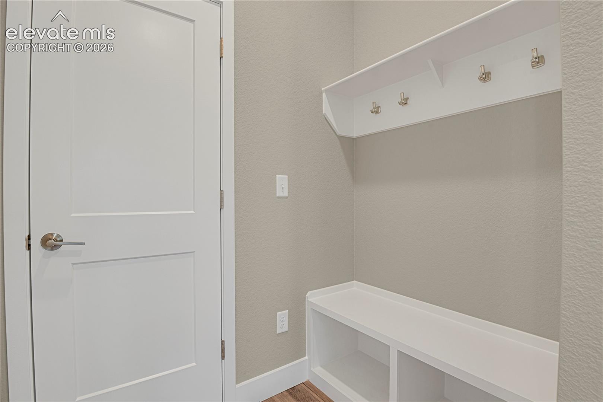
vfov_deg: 70.4
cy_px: 201
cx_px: 302
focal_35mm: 17
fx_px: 285
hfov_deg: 93.3
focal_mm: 17
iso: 250
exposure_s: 3
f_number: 8
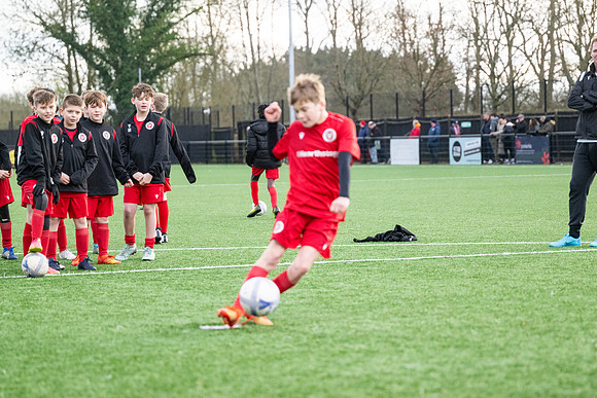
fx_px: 2322
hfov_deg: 14.7
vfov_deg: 9.8
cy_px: 199
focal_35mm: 140
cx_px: 298
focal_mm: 140
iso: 2000
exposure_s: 1/2000
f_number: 4
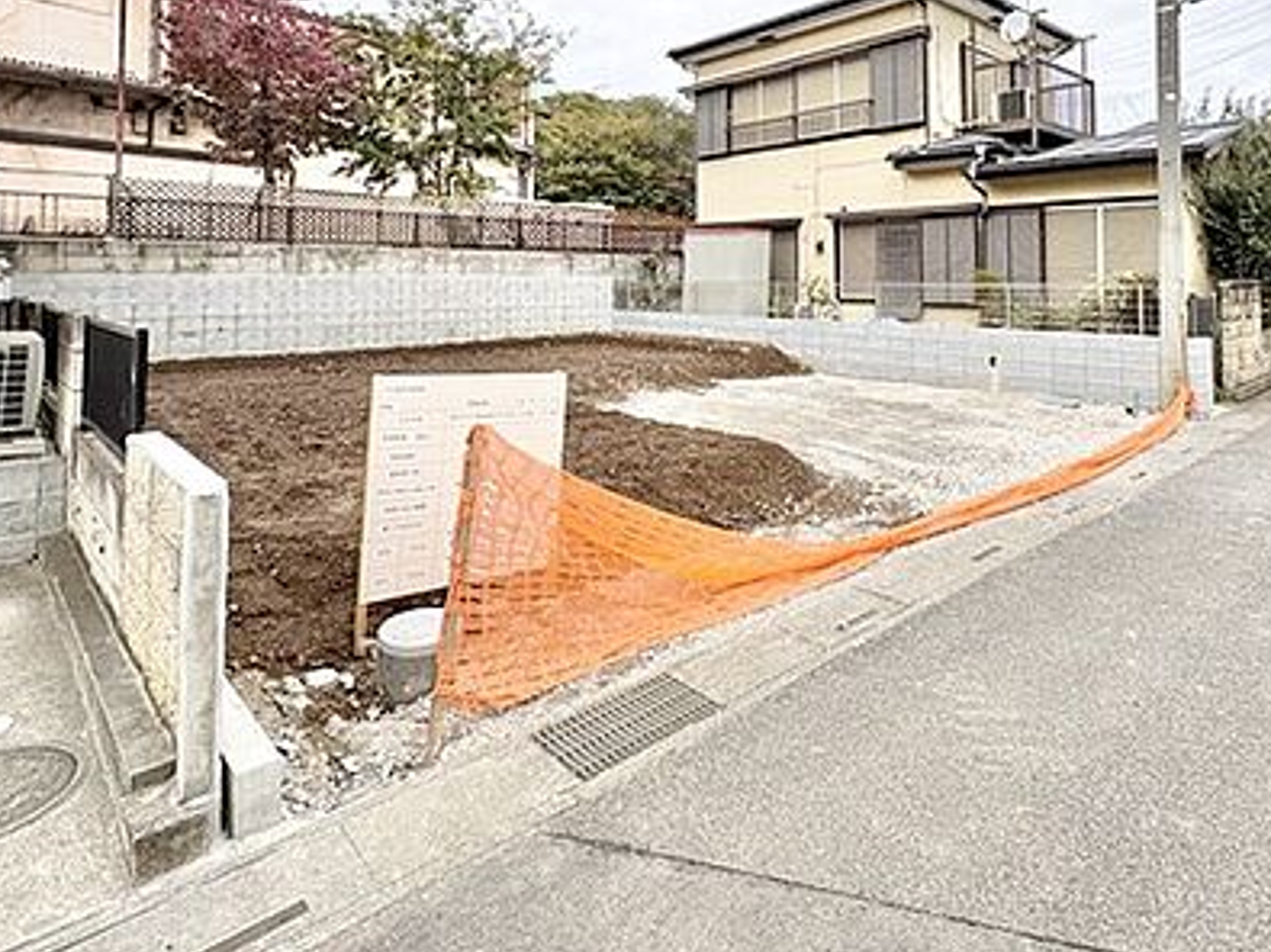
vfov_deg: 58.1
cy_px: 246
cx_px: 721
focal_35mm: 22
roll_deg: -1.1
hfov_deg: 76.0
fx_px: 808
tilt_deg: +3.1
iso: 50
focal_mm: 2.22
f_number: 2.2
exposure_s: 1/932
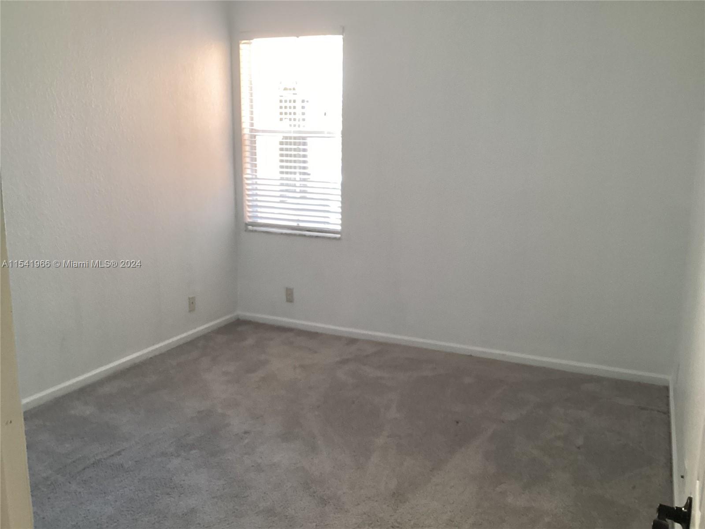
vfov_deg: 45.4
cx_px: 352
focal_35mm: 31
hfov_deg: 58.4
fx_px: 631
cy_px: 264
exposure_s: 1/60
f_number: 2.4
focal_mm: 3.3
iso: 160
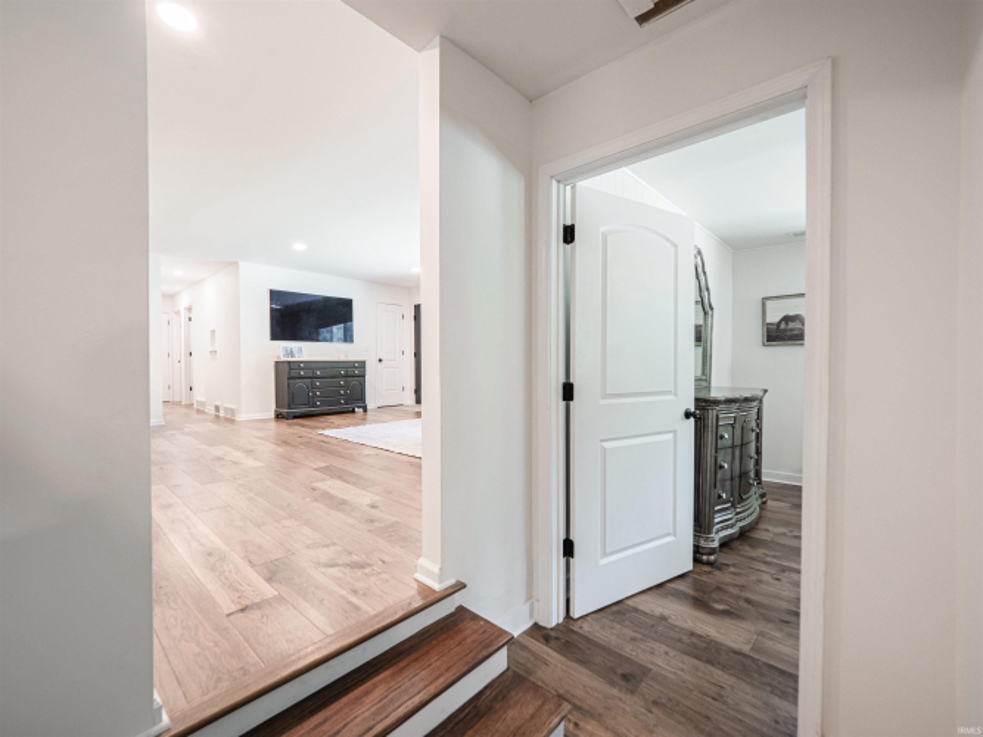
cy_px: 368
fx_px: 397
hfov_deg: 102.1
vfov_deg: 85.7
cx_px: 492
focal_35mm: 14
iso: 320
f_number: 4
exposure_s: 1/13
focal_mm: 7
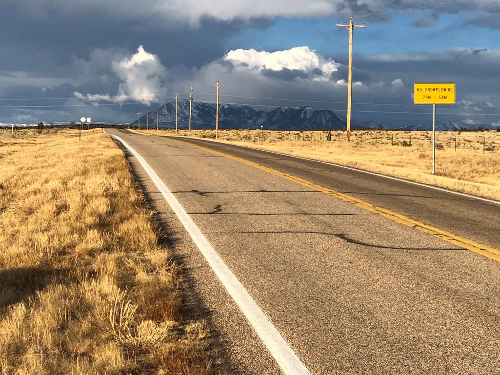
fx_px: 1286
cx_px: 241
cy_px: 88
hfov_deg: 22.0
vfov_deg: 16.5
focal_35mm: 89
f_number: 2.8
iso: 20
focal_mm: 6.6
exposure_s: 1/623
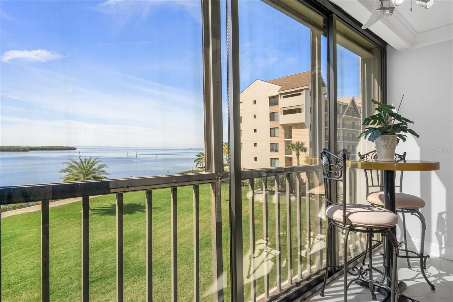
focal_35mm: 18
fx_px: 226
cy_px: 151
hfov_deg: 90.0
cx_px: 226
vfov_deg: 67.4
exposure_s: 1/25
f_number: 8
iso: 320
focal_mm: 18
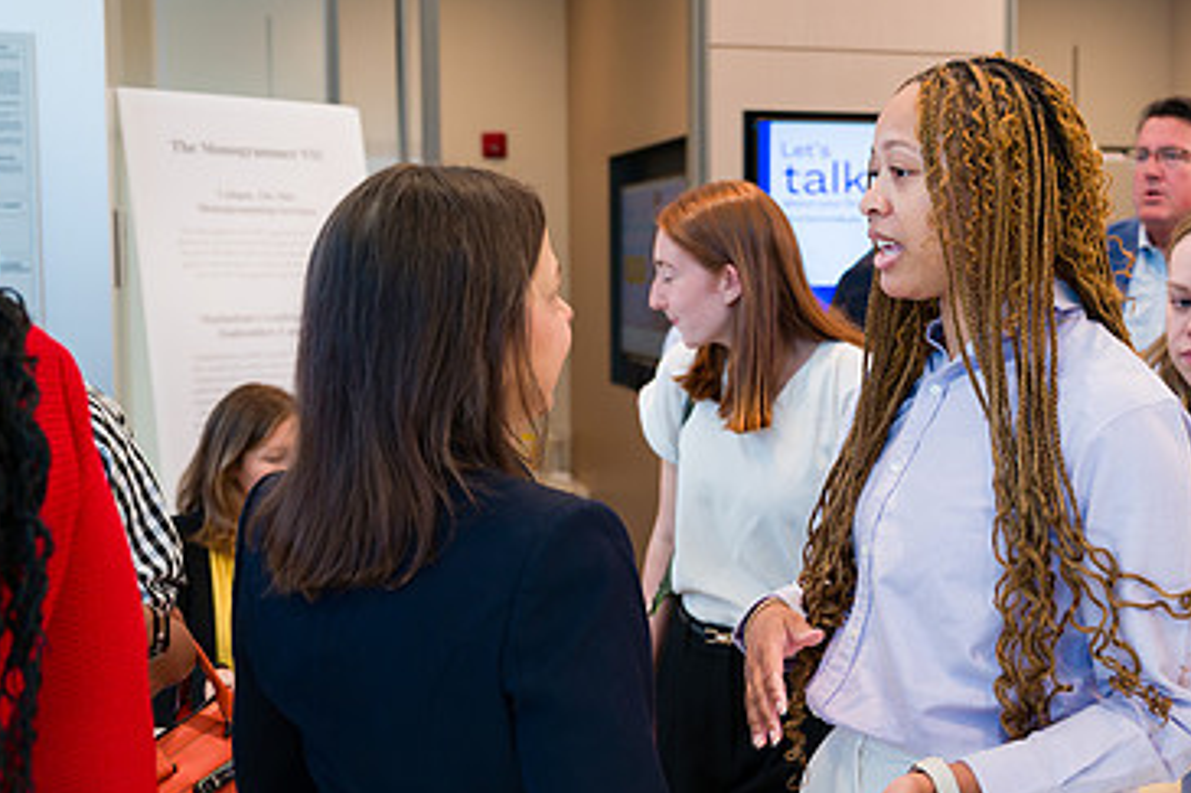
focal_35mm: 53
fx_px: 1753
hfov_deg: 37.2
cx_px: 790
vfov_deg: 25.5
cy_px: 388
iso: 400
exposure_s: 1/200
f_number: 3.2
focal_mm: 33
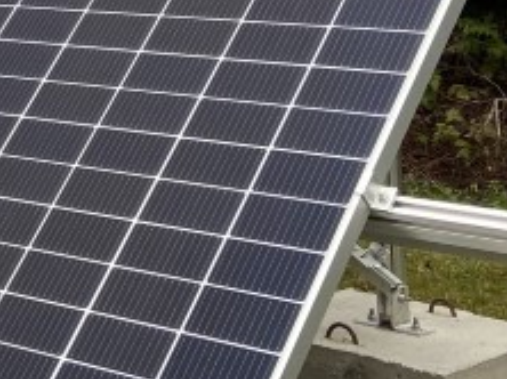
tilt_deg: +4.3
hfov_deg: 15.5
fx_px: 1756
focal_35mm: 120
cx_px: -187
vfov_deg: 11.7
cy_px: -221
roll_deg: +1.5
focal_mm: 4.25
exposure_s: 1/235
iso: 32
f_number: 1.8
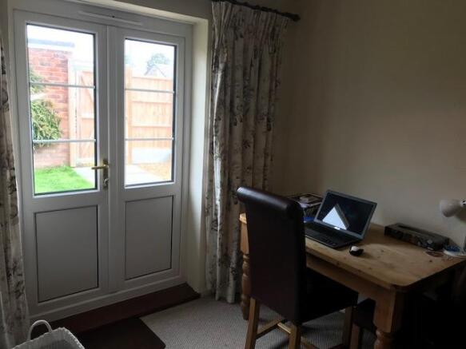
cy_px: 174
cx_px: 233
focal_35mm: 28
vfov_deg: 49.7
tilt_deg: -11.1
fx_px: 377
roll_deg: -2.2
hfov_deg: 63.5
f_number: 1.8
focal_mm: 3.99
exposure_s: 1/100
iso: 32
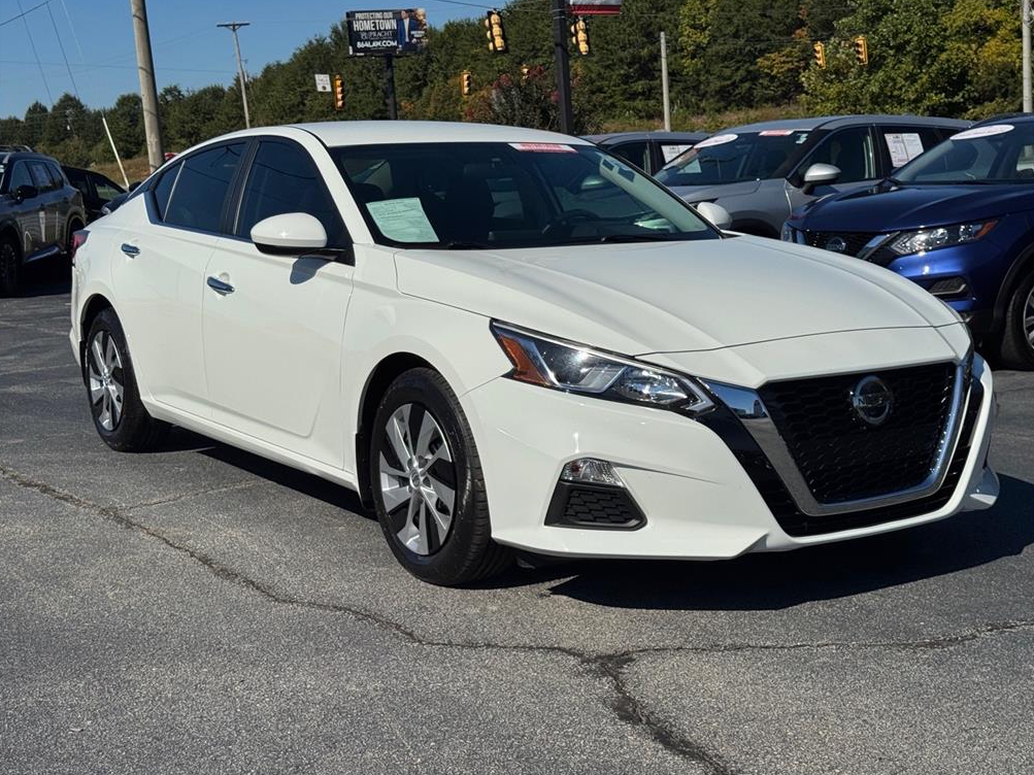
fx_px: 1463
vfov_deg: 29.7
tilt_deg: -6.1
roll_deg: +6.2
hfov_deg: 38.9
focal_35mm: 49
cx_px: 521
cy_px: 383
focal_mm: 6.76
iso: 64
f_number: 1.78
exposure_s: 1/15385
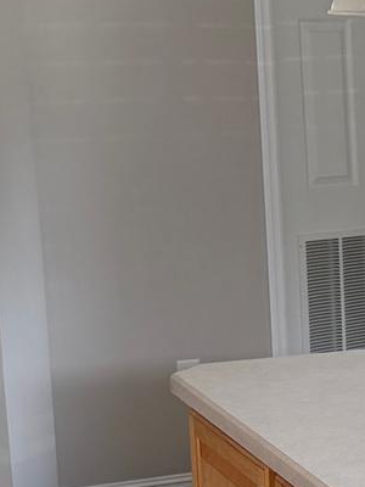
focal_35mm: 123
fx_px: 1729
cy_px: 358
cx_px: 796
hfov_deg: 10.7
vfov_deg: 16.0
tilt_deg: -11.9
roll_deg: -1.4
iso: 200
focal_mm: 6.76
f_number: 1.78
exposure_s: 1/150
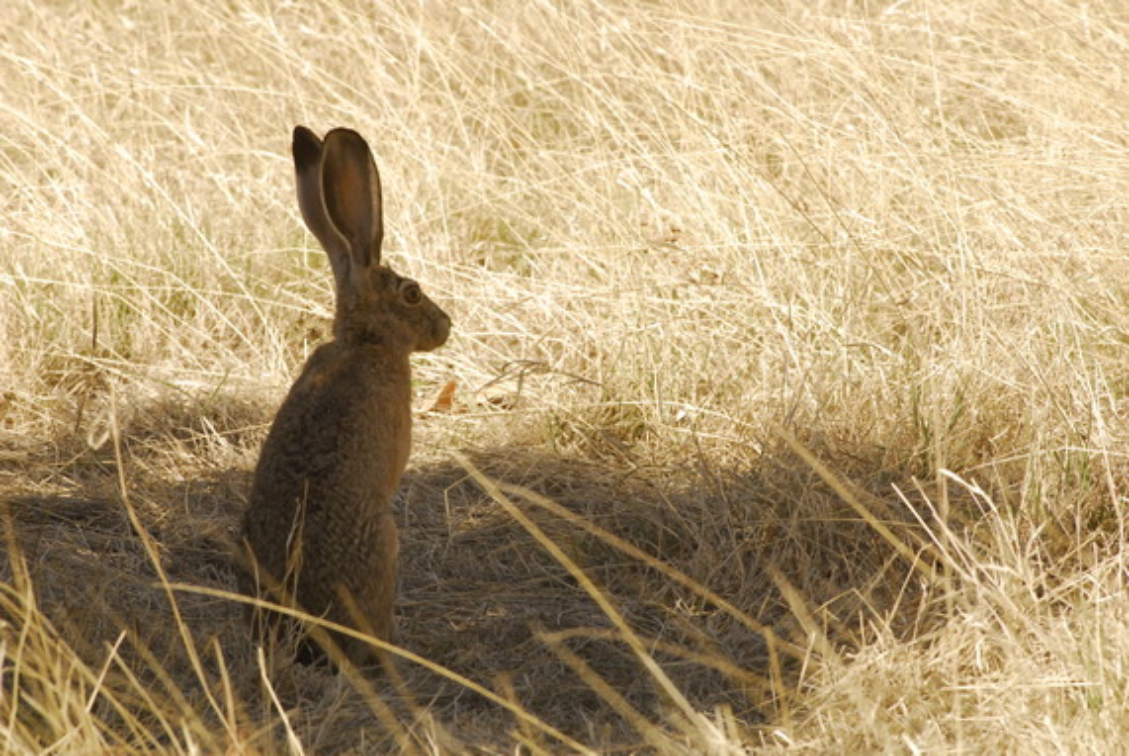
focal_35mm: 630
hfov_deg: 3.3
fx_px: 19777
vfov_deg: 2.2
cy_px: 378
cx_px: 564
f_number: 11
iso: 800
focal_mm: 420
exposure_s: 1/500
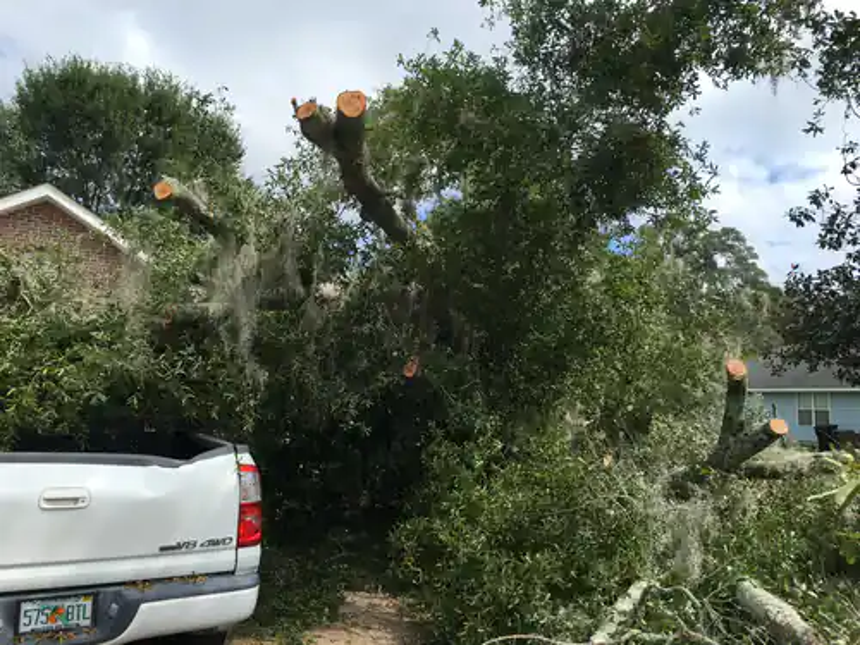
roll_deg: -3.8
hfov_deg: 61.7
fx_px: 720
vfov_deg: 48.2
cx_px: 430
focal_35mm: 29
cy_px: 322
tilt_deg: +8.0
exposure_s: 1/1166
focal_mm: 4.15
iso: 25
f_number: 2.2
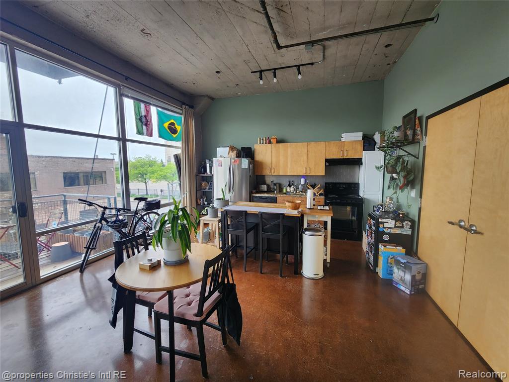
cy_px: 191
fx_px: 191
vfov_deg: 89.9
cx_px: 254
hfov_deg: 106.2
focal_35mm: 13
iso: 64
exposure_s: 1/60
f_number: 2.2
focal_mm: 2.2
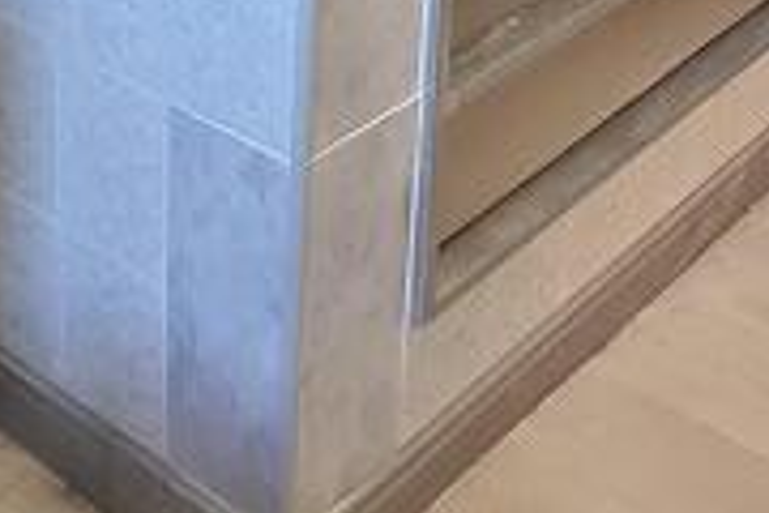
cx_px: 299
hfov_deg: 26.3
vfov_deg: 16.3
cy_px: -235
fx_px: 1645
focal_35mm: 77
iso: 320
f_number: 2.2
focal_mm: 1.74
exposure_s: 1/50
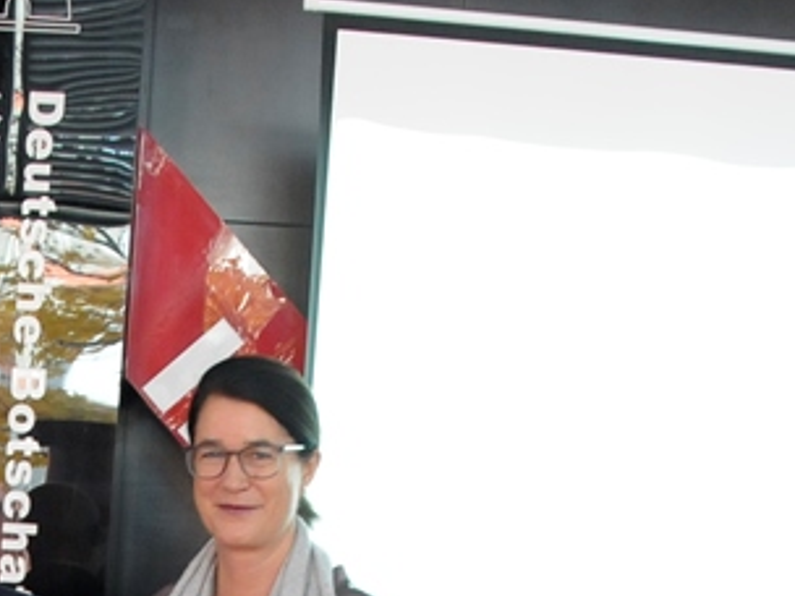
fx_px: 2228
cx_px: 68
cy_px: 855
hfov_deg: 19.8
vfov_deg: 14.4
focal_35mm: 97
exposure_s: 1/30
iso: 1600
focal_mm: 20
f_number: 6.3
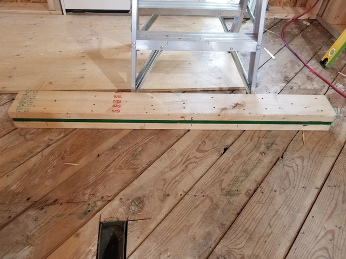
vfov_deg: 53.1
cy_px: 130
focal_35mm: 26
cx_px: 173
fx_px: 260
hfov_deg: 67.3
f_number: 1.7
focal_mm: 4.25
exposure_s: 1/15
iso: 200
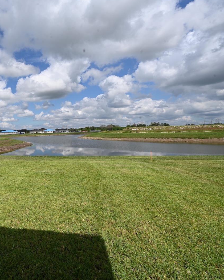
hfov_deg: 59.0
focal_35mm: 21
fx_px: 172
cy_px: 139
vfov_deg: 78.4
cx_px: 33
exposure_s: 1/200
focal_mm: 14.5
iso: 100
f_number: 14
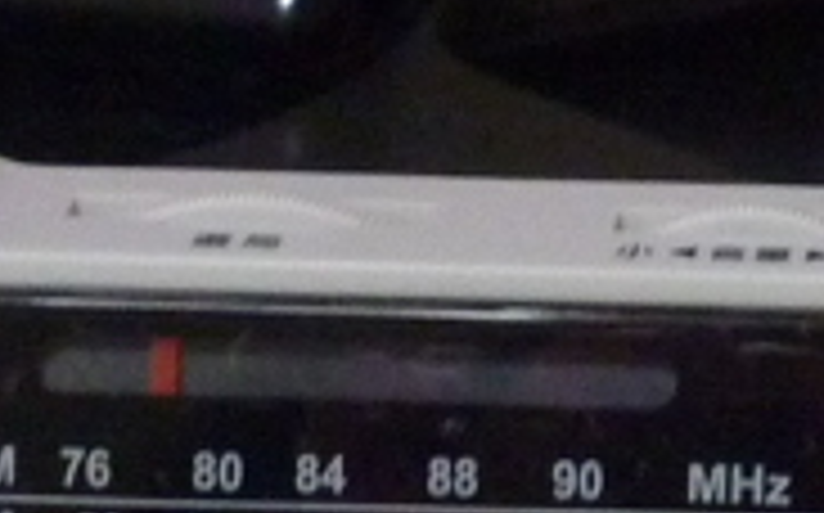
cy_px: 770
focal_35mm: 219
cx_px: 977
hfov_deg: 9.5
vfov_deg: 5.9
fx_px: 4913
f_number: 3.4
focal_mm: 5.3
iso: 400
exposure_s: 1/10
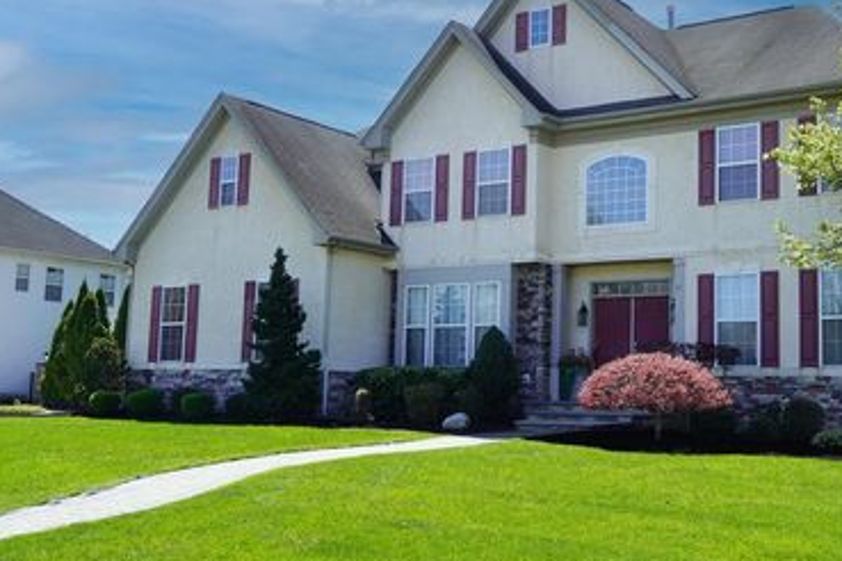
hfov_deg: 41.6
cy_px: 263
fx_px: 1092
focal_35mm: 47
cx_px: 561
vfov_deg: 28.8
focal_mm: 23
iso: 100
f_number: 8
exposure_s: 1/125
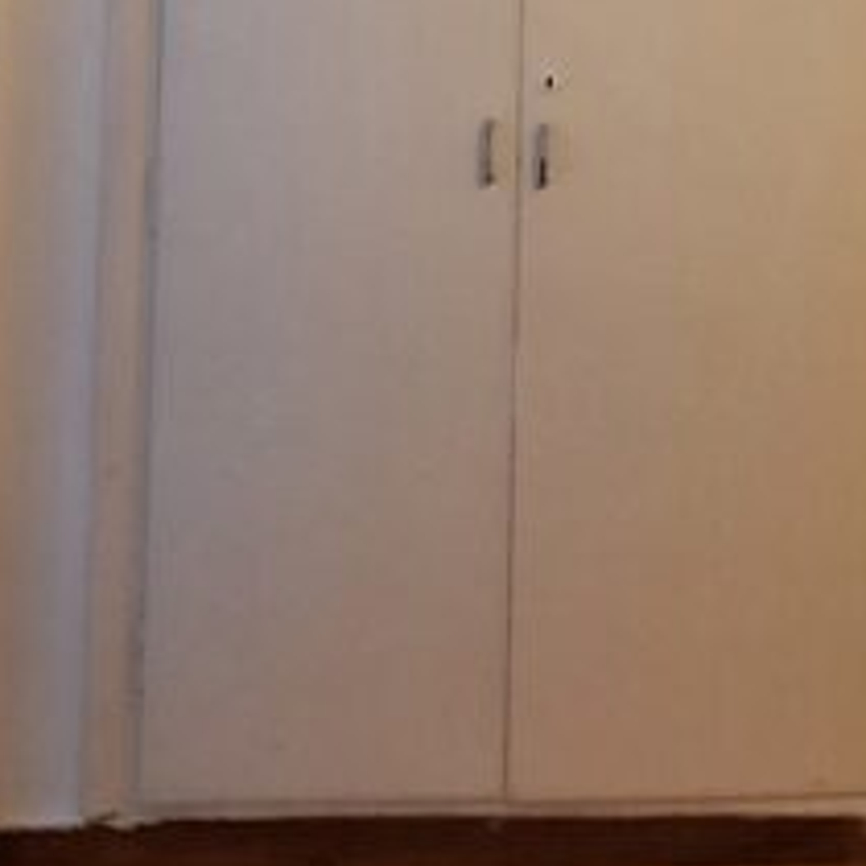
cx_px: 804
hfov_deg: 29.1
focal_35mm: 56
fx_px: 1585
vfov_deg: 23.6
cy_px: -470
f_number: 2.2
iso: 320
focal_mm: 1.74
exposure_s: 1/25
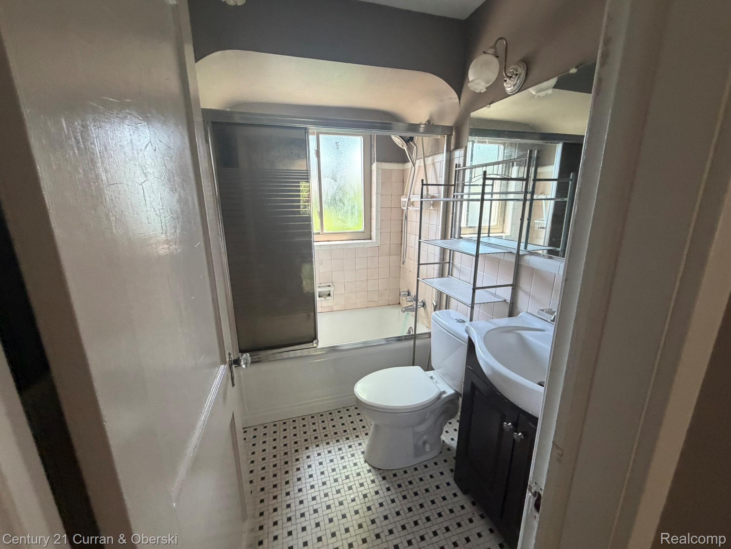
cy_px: 274
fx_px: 296
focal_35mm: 14
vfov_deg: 85.7
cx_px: 366
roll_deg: +0.1
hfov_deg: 102.1
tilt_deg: -13.0
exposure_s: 1/90
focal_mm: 2.22
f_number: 2.2
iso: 320
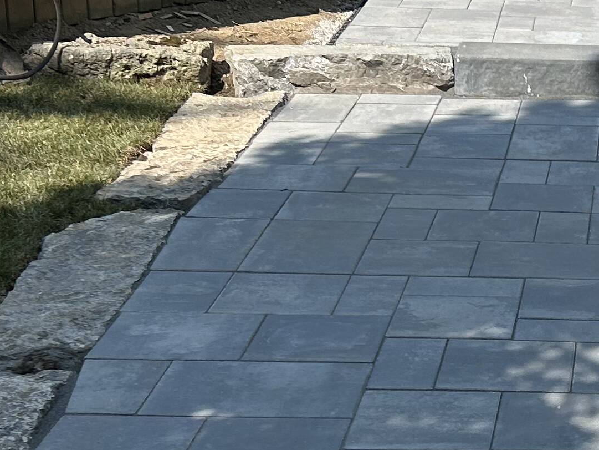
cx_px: 635
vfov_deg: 15.2
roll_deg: -0.5
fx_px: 1679
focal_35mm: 97
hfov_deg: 19.5
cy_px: 332
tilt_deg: -19.0
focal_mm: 5.7
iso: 50
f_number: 1.5
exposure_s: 1/3968
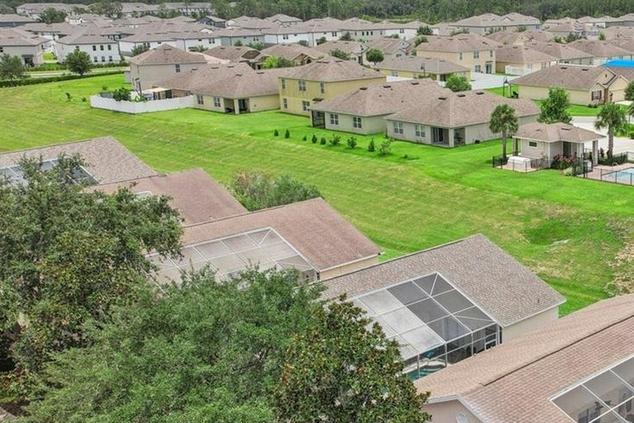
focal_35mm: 48
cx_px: 553
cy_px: 260
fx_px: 845
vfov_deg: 28.0
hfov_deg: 38.7
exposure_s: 1/3000
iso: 130
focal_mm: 8.4
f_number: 2.8
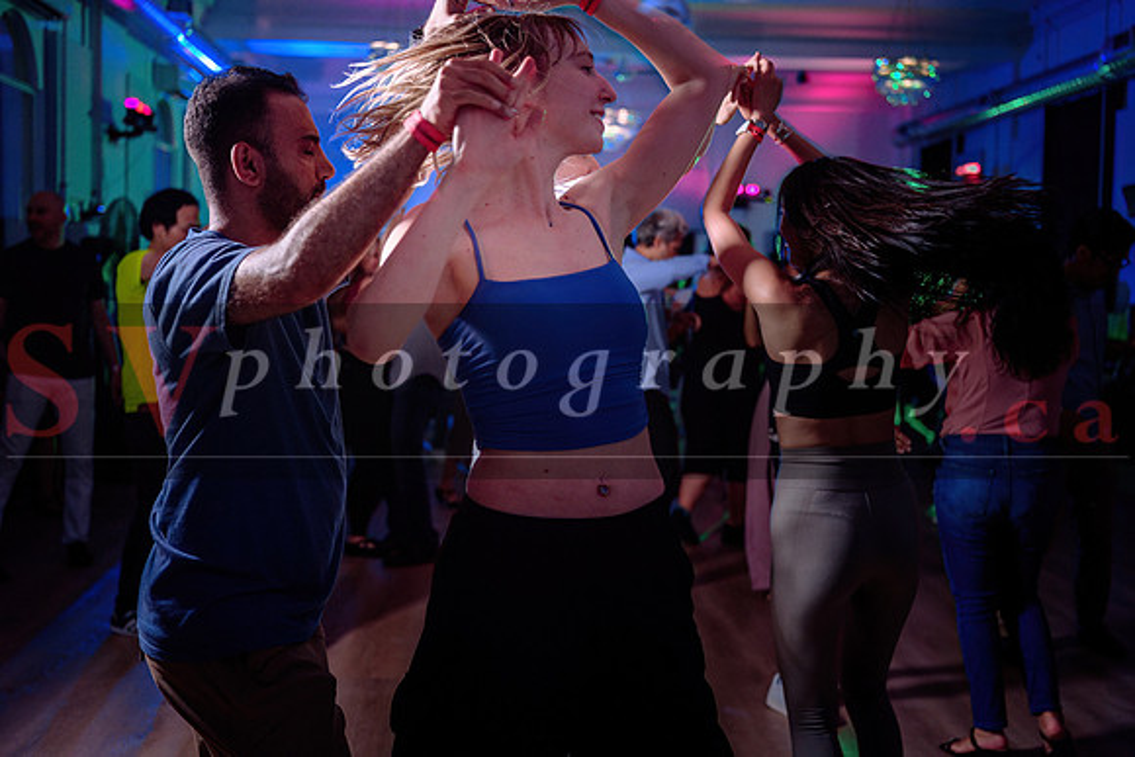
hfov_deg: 43.6
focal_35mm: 45
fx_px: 1419
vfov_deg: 29.9
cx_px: 568
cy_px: 378
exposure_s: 1/50
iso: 800
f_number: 3.2
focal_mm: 45
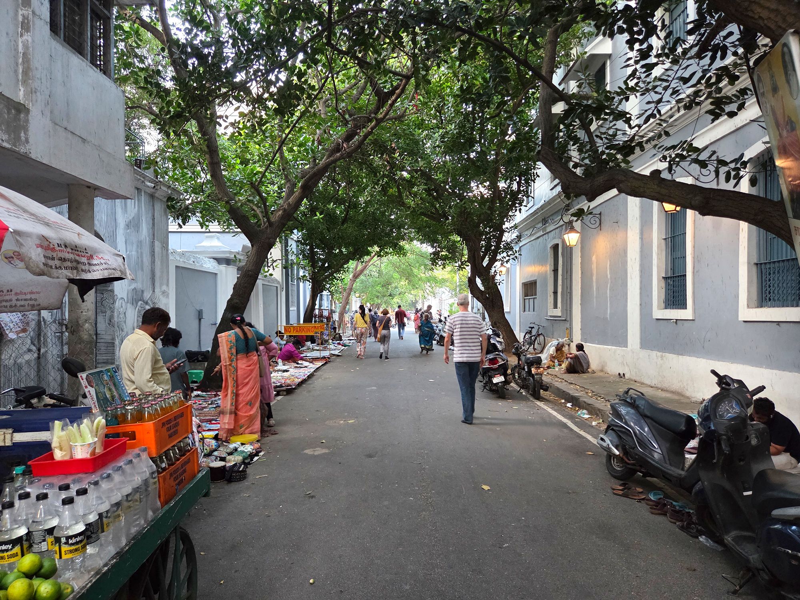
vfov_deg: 58.9
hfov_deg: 73.9
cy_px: 300
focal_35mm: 23
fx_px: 532
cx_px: 400
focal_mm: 5.4
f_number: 1.8
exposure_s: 1/100
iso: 640
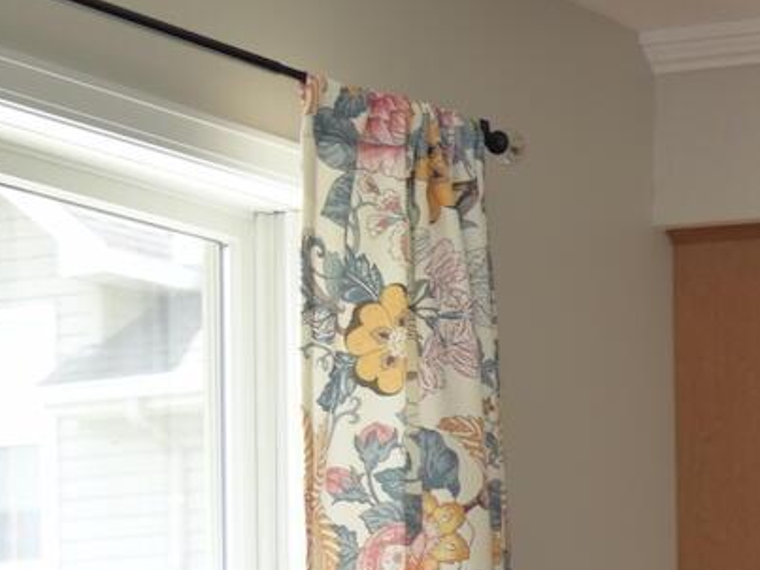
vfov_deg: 10.9
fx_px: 2897
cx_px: 1677
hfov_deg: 12.5
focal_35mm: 132
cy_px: 830
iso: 160
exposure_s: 1/60
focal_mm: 18
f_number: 3.5
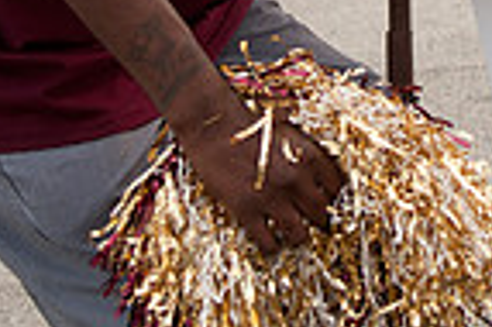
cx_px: 485
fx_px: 1912
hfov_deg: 14.4
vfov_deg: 9.5
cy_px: -160
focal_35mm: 140
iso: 200
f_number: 2.8
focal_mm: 23
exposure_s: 1/1600
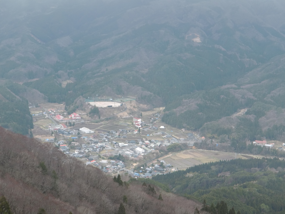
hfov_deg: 18.9
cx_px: 142
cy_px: 107
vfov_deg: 14.2
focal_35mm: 104
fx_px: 856
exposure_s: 1/100
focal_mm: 18.31
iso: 64
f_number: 5.2
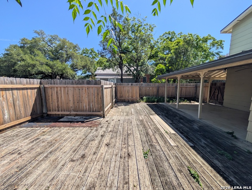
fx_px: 87
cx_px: 126
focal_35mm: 12
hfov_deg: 110.5
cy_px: 95
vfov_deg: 94.6
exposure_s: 1/2252
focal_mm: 2.02
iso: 51
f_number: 1.7
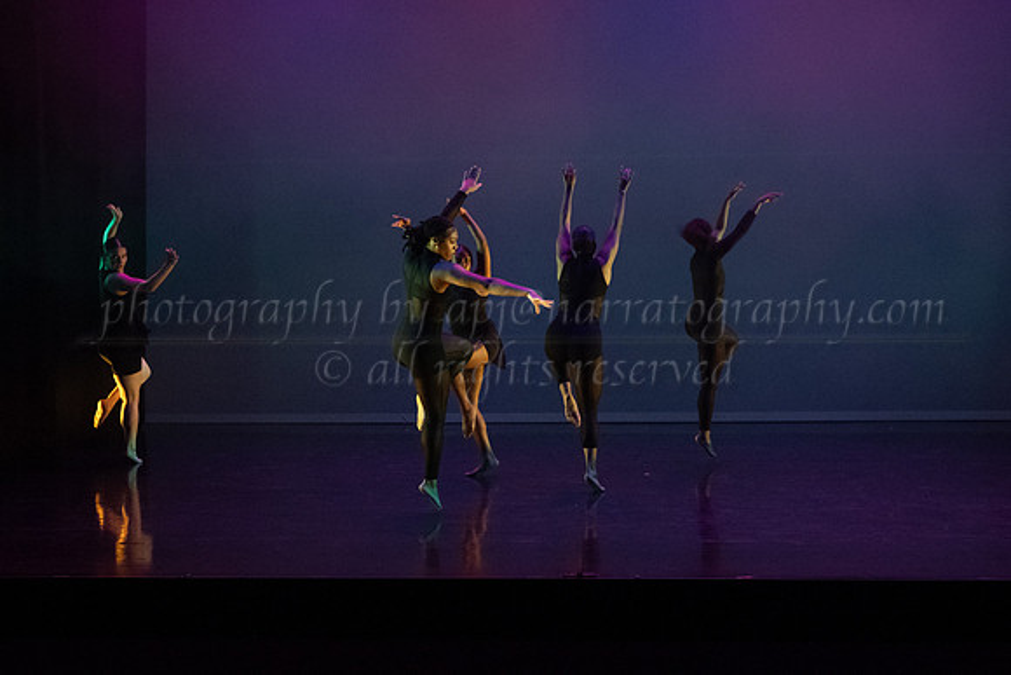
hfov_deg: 26.5
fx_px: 2143
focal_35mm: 76
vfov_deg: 17.9
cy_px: 373
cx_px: 509
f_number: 3.5
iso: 4000
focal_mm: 58
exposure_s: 1/320
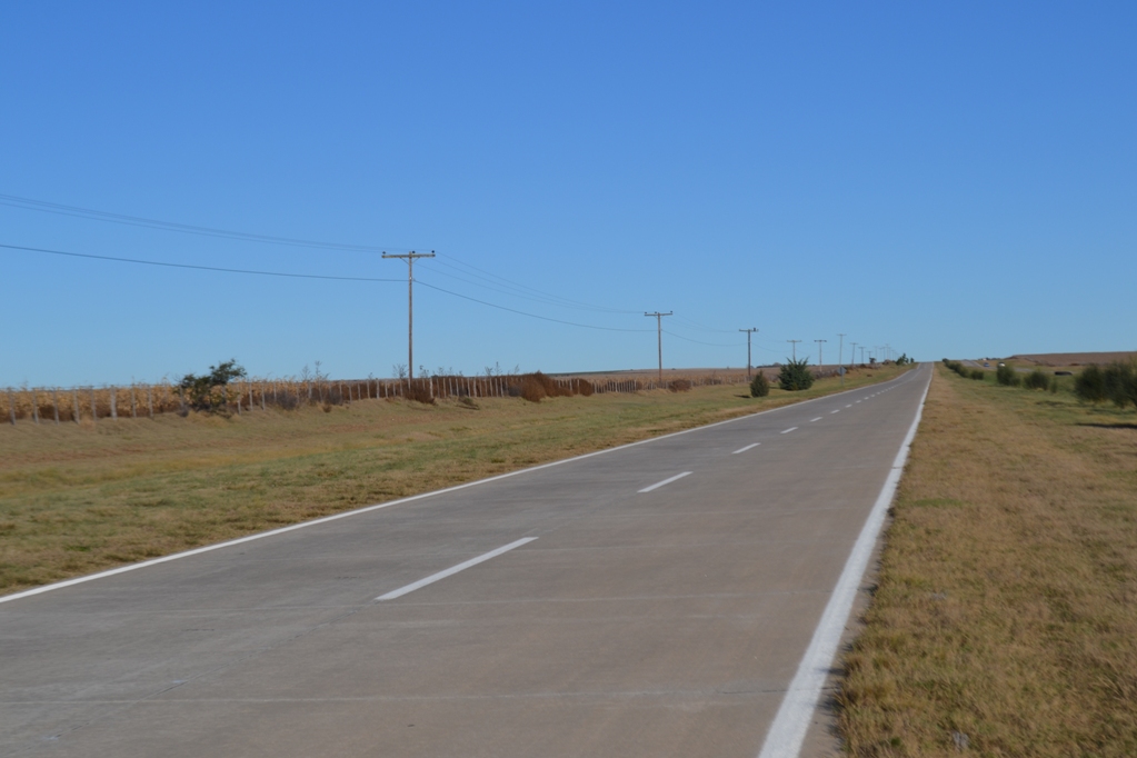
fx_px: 2132
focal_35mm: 68
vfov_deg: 20.2
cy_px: 379
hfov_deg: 29.9
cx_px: 568
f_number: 9
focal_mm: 45
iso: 100
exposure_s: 1/320
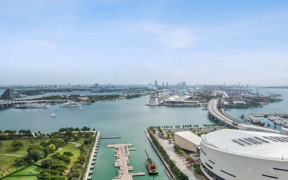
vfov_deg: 47.5
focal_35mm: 26
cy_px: 103
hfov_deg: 70.4
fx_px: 204
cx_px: 150
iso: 250
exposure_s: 1/3200
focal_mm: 16
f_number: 8
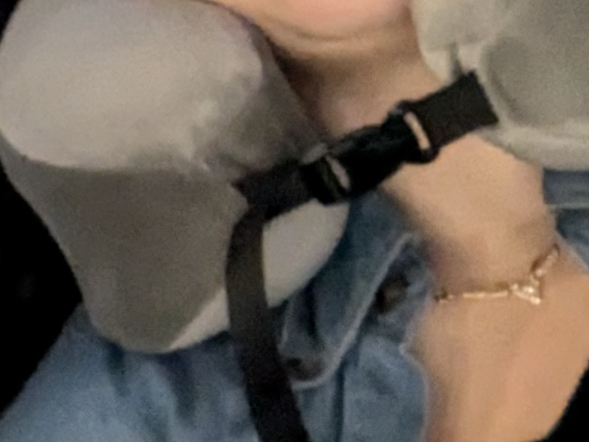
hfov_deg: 14.1
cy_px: 207
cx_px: -475
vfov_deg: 12.0
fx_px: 2110
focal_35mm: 124
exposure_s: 1/20
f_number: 2
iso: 810
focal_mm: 2.51
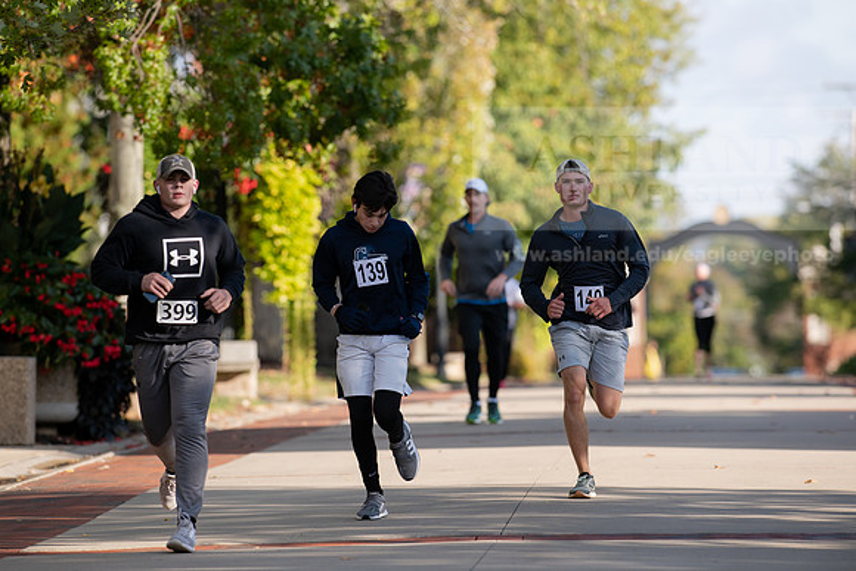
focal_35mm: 300
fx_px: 7135
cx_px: 428
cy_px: 286
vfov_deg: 4.6
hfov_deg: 6.9
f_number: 5
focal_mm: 300
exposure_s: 1/800
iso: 200
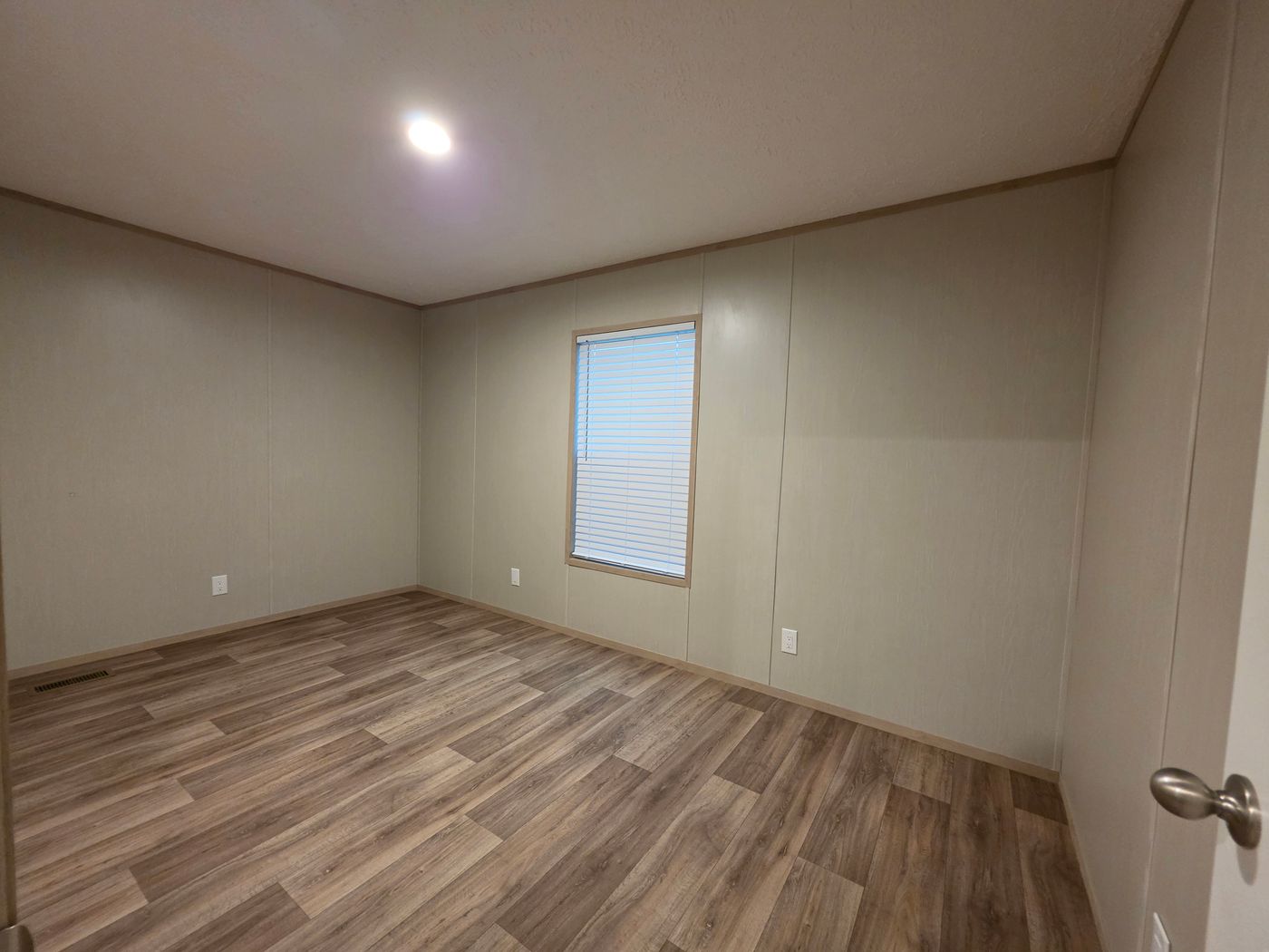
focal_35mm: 13
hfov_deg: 106.2
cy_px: 476
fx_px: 477
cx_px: 634
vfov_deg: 89.9
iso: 400
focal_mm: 2.2
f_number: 1.9
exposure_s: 1/60
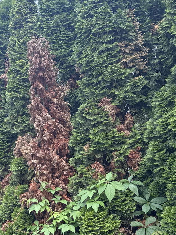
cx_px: -3
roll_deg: +3.9
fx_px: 393
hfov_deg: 24.0
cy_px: 175
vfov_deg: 32.6
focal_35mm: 58
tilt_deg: +12.9
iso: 200
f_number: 1.78
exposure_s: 1/111
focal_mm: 6.76
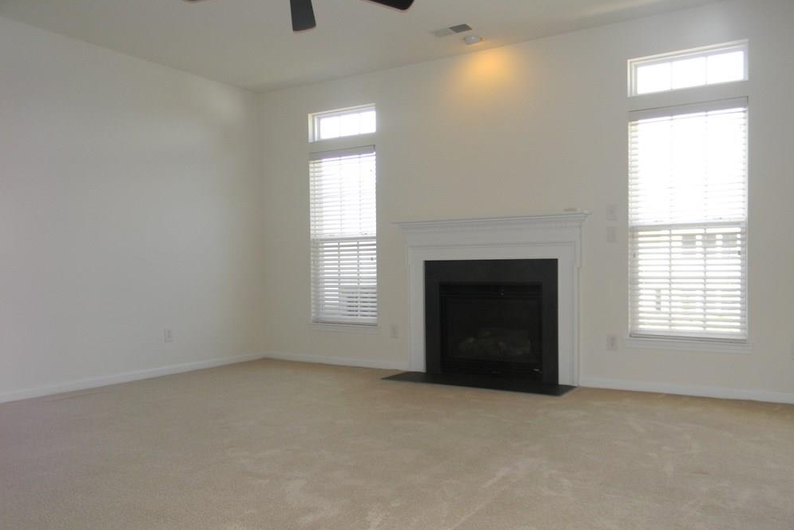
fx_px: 662
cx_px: 402
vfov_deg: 43.6
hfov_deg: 61.9
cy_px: 285
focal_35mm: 30
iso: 112
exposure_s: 1/64
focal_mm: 5
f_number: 3.5
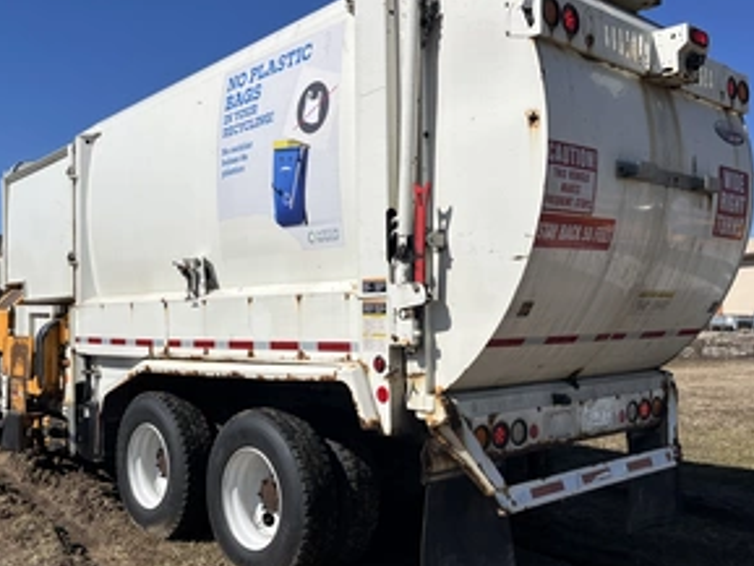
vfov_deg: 39.7
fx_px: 784
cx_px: 363
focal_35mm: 36
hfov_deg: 51.3
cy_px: 297
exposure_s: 1/9091
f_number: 1.6
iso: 50
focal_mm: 5.1
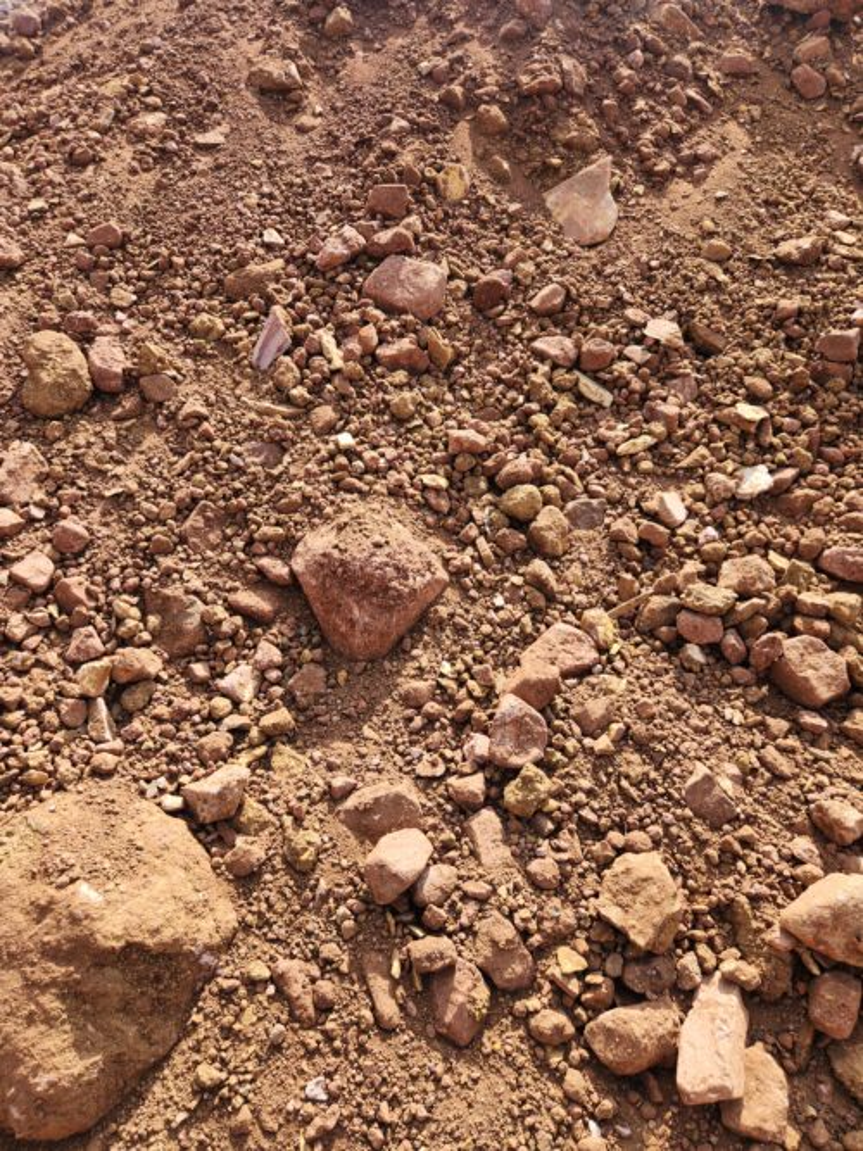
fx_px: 765
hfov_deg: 58.9
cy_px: 576
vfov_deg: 73.9
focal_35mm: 23
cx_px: 432
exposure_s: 1/838
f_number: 1.8
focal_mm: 5.4
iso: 20
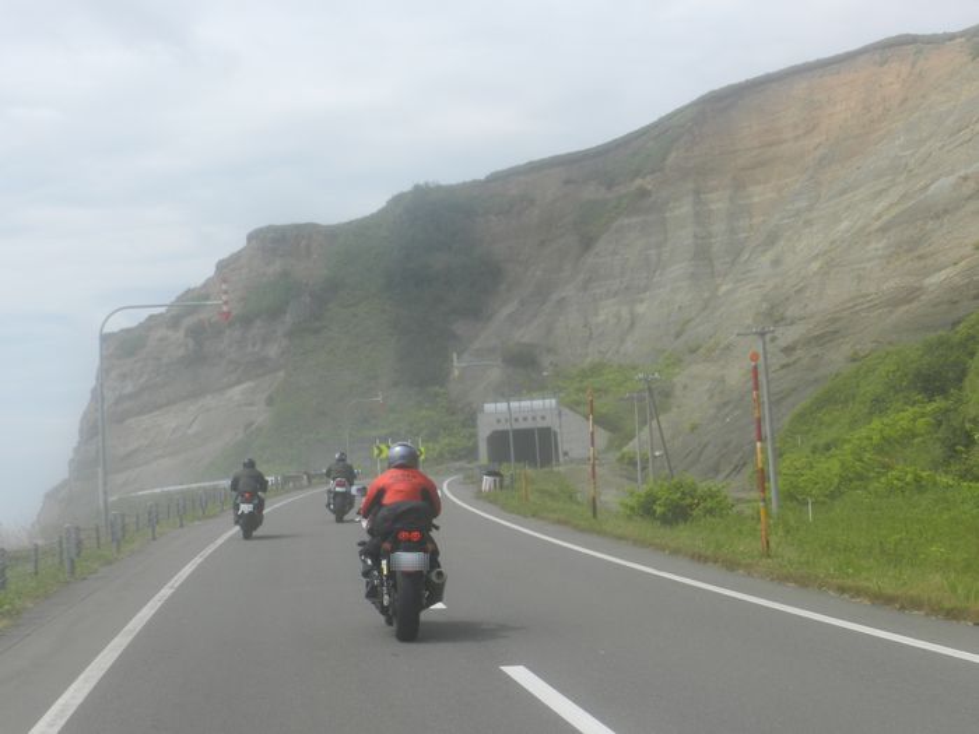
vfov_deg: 21.6
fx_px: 1923
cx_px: 490
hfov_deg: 28.6
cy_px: 367
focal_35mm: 68
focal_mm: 12.1
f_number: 5.6
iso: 160
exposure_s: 1/800
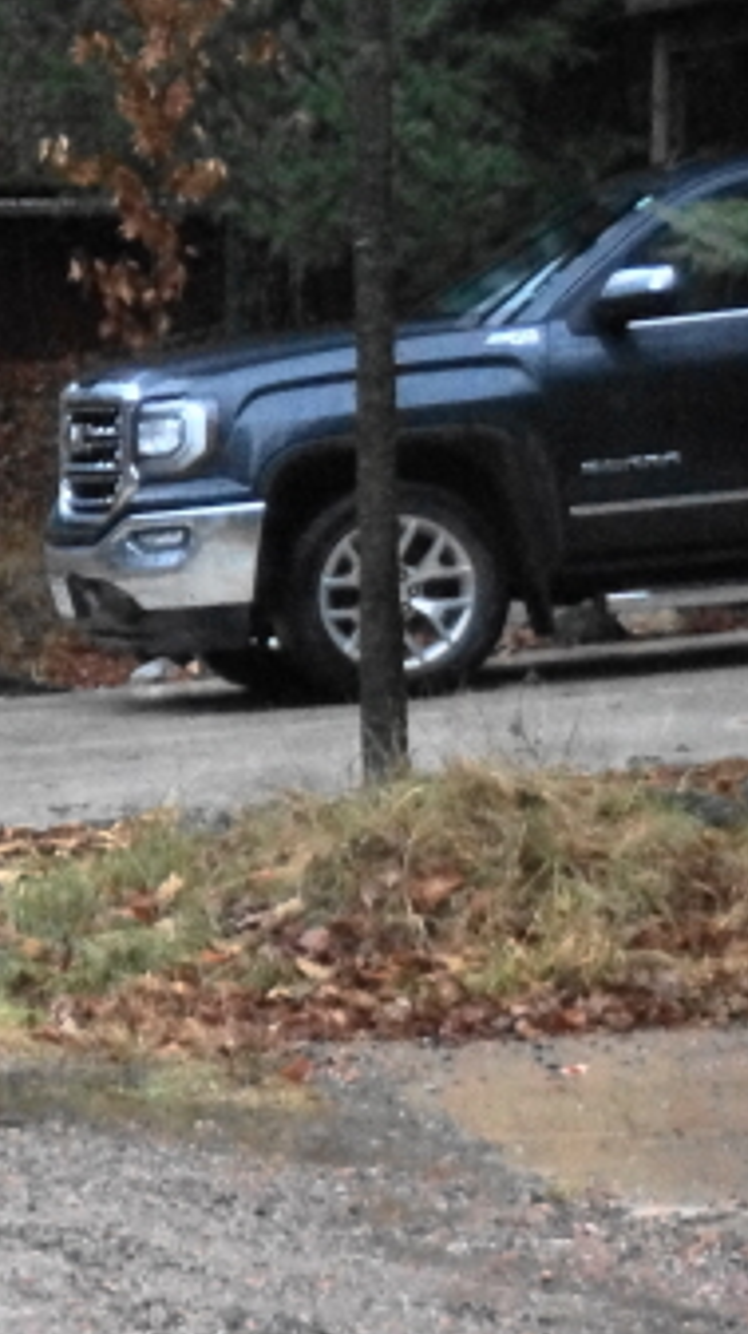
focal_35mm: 233
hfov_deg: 5.0
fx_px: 8234
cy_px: 1251
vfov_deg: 9.2
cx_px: -1138
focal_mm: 50
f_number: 4.5
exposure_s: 1/40
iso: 1600
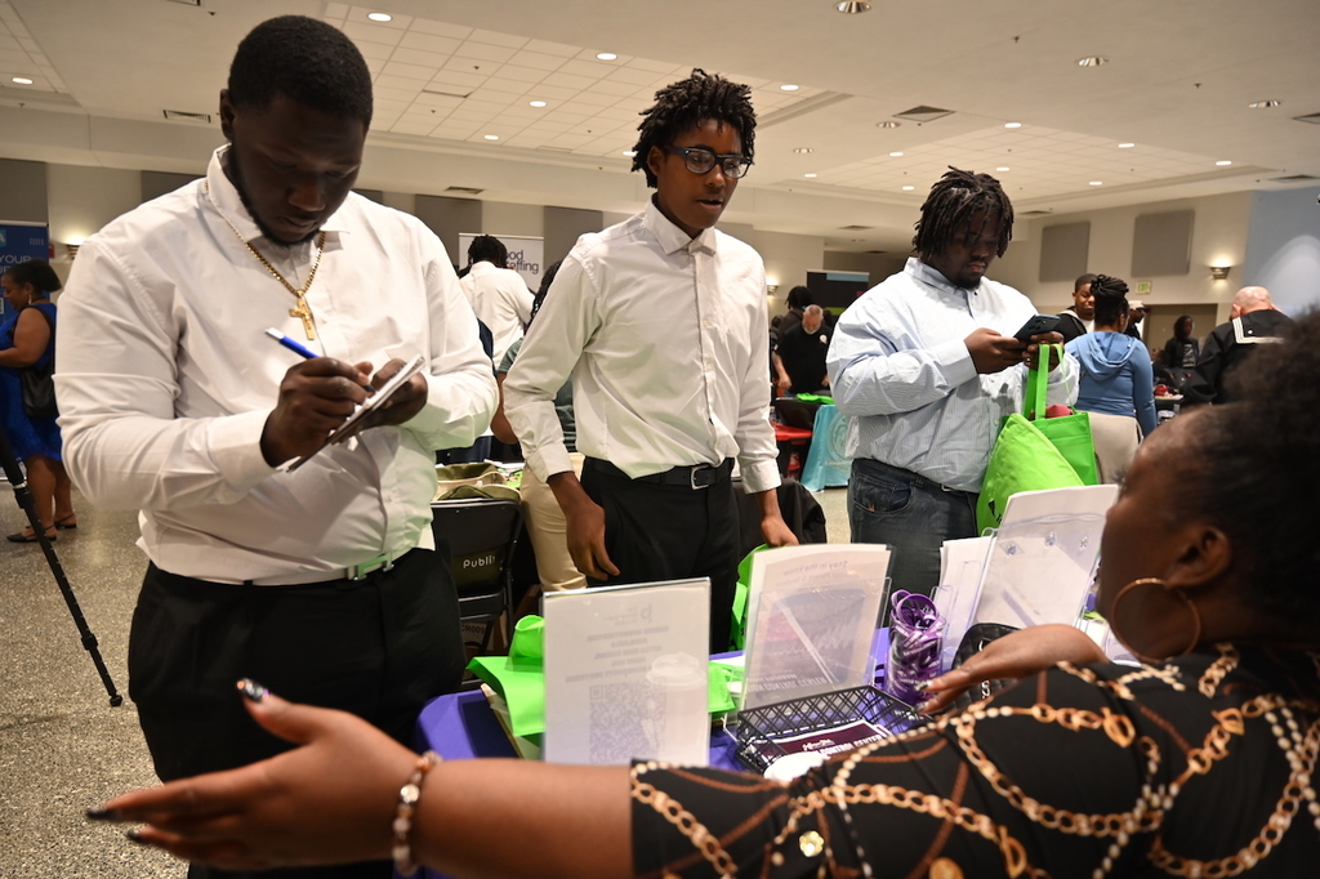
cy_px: 440
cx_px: 660
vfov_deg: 53.1
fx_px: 880
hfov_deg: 73.8
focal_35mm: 24
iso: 1100
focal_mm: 24
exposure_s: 1/60
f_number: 4
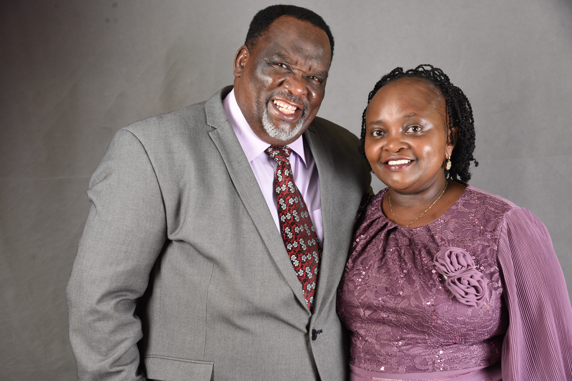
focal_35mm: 62
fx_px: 985
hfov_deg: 32.4
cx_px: 286
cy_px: 190
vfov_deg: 21.9
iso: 320
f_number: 7.1
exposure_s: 1/125
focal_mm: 62
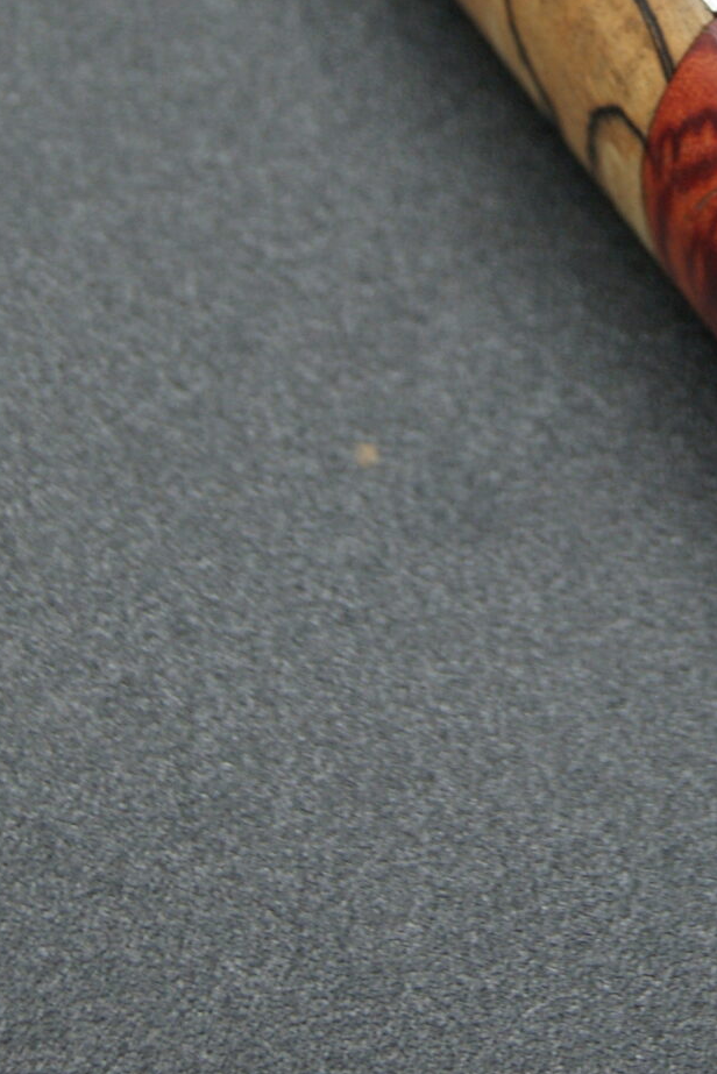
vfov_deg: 10.9
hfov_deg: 7.3
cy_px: -12
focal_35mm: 187
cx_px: 768
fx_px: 5594
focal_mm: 45
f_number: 5.6
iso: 200
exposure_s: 1/80
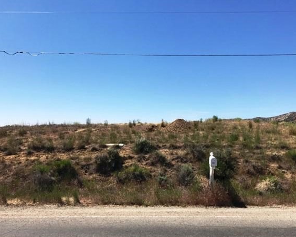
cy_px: 123
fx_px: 272
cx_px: 158
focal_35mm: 31
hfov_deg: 57.1
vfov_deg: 47.1
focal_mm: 3.99
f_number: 1.8
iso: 20
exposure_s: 1/3546
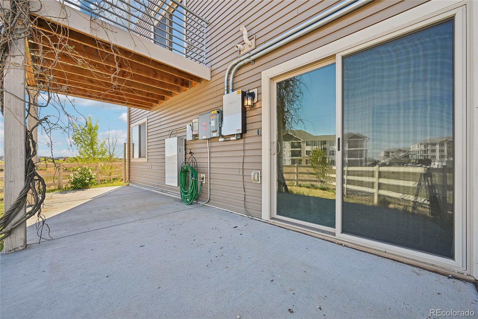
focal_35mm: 14
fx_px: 186
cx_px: 239
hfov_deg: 104.3
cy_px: 160
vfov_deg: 81.2
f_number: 11
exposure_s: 1/15
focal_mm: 14
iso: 72
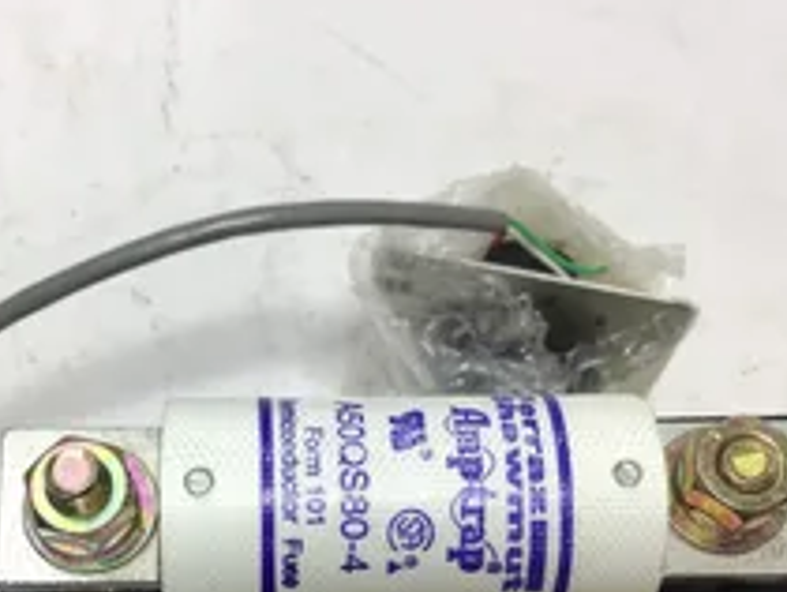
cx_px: 311
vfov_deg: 24.5
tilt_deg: -71.7
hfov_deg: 32.6
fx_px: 1343
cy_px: 468
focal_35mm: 59
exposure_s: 1/126
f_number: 2.4
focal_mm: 3.3
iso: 25
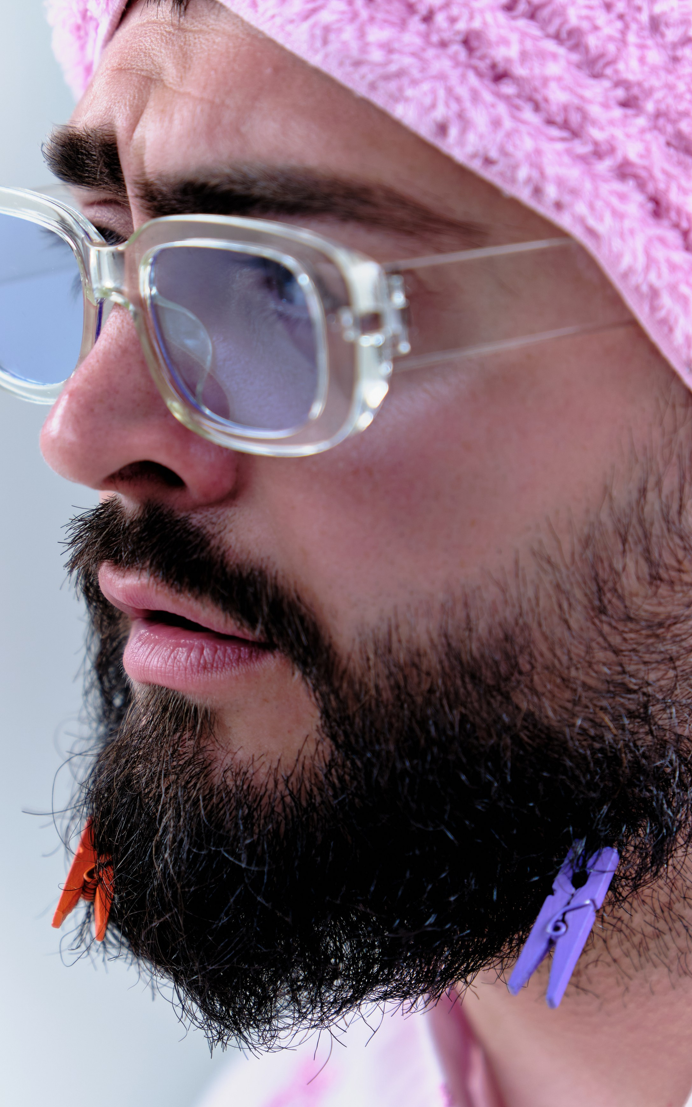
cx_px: 317
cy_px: 545
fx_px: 3802
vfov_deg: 16.6
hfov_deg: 10.4
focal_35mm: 126
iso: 160
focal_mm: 70
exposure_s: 1/125
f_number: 2.8
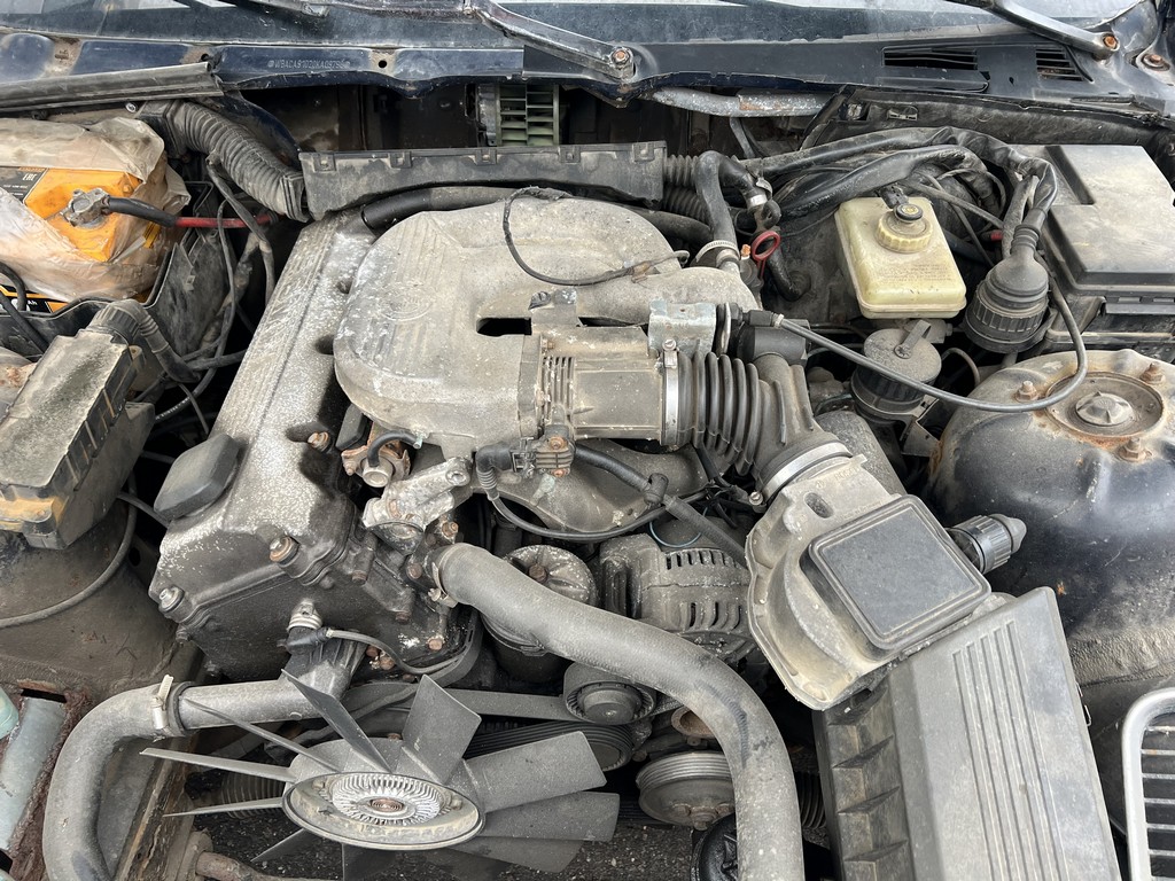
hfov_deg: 67.3
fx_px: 883
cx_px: 588
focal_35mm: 26
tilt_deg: -48.7
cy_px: 440
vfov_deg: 53.1
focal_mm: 5.7
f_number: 1.5
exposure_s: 1/121
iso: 100
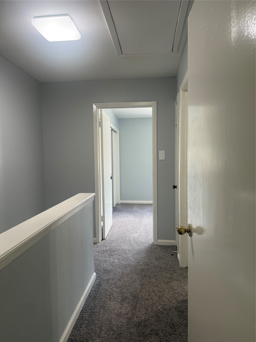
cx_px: 128
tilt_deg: -4.0
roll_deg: +0.0
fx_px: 237
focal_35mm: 24
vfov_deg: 71.6
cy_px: 171
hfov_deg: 56.8
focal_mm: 6.76
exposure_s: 1/120
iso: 125
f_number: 1.78
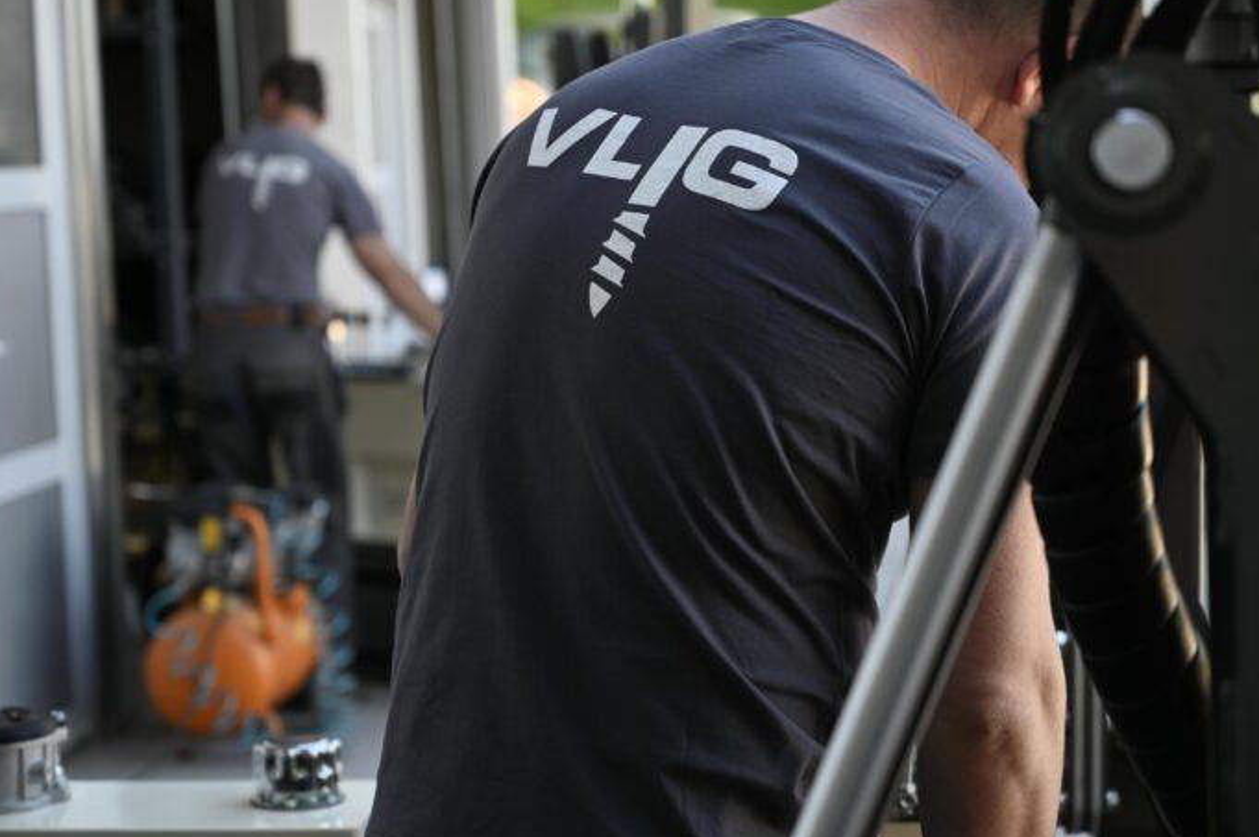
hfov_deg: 25.7
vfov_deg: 17.2
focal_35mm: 79
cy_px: 402
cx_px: 636
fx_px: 2761
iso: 200
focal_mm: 70
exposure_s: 1/125
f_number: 4
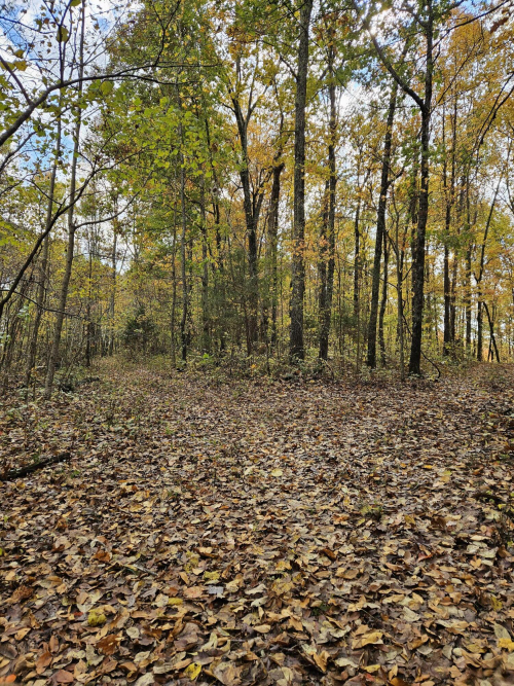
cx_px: 257
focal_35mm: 23
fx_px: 456
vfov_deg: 73.9
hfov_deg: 58.9
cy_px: 343
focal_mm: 5.4
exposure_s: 1/390
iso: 50
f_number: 1.8
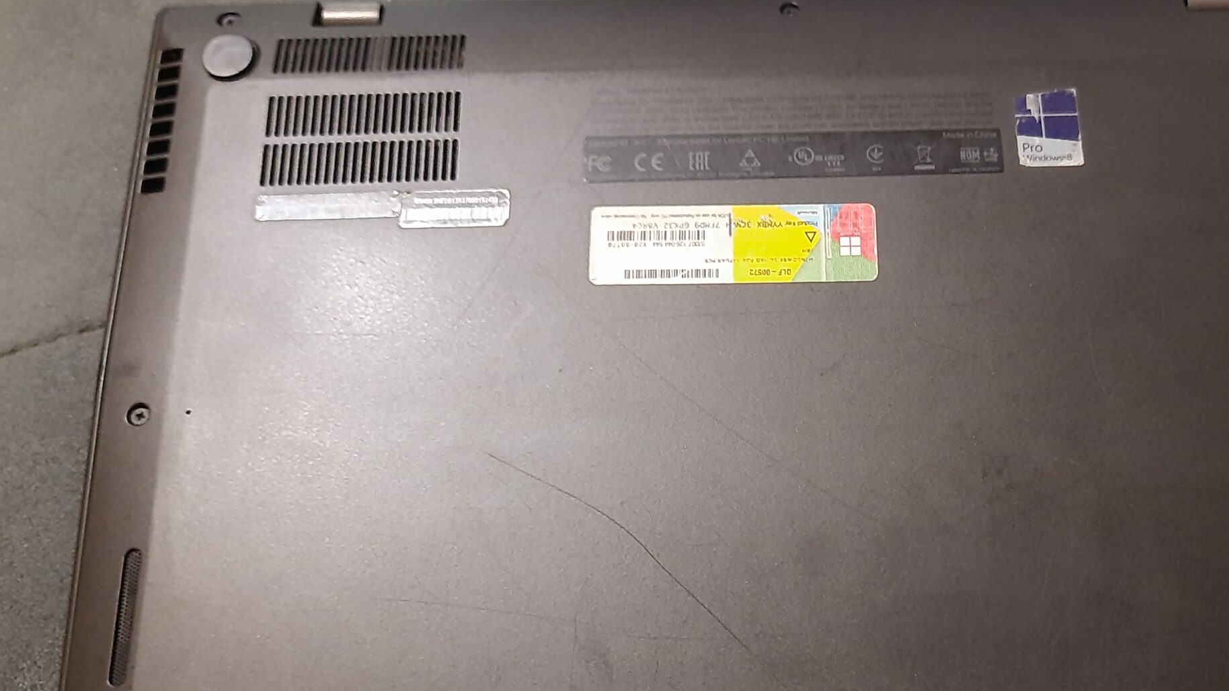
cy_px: 429
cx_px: 842
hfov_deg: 51.6
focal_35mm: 38
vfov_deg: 31.1
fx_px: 1238
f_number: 2
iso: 800
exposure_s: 1/20
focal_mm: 4.6
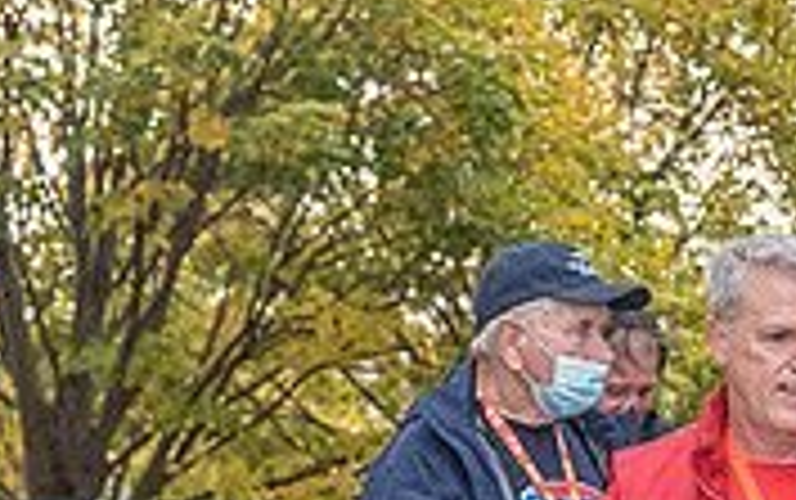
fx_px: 4495
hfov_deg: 9.9
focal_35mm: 207
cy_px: 637
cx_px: 1102
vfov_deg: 6.3
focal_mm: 62
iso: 500
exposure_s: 1/250
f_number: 5.6
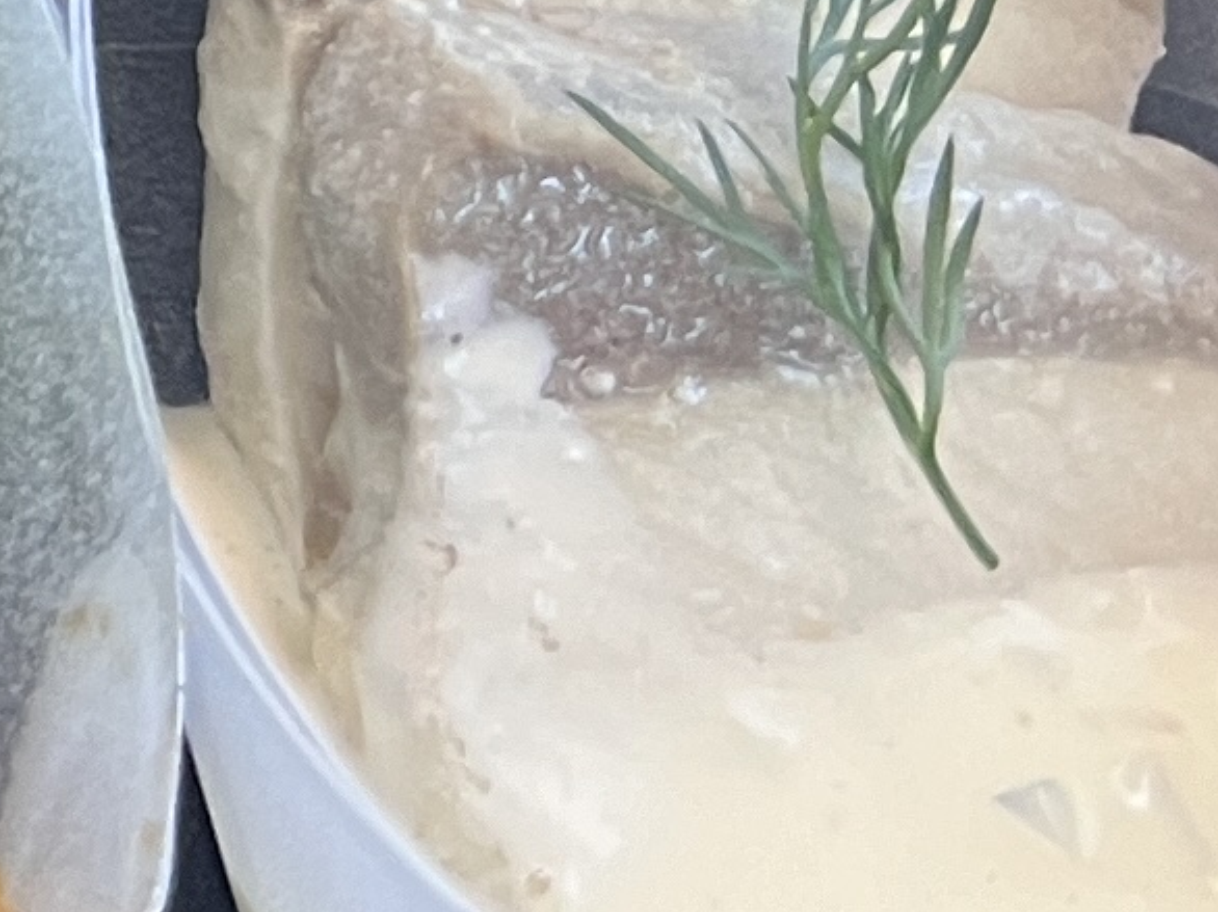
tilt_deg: -51.6
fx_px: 6296
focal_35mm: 179
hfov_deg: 9.0
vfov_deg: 7.8
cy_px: -1057
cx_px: -2428
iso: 125
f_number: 1.5
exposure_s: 1/54
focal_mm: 5.7
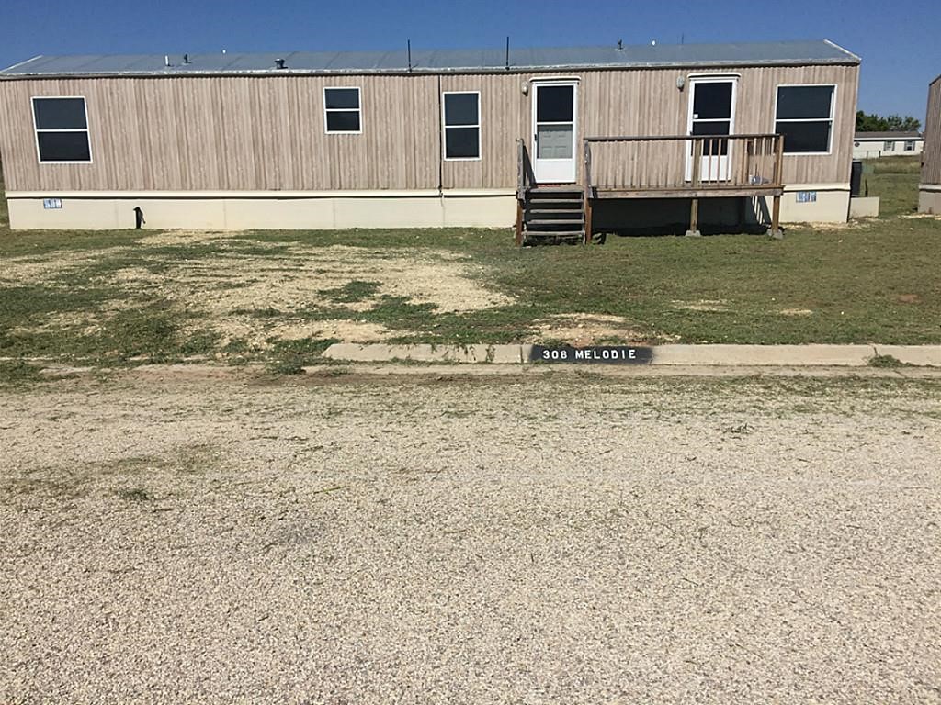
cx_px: 470
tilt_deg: -12.9
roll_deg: -1.2
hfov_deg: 61.7
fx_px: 788
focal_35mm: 29
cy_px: 352
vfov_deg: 48.2
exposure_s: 1/4405
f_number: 2.2
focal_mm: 4.15
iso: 32
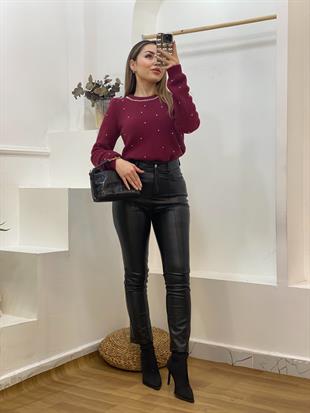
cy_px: 206
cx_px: 155
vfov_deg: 36.8
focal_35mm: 52
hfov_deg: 28.0
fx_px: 621
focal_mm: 6
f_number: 2
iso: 100
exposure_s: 1/100
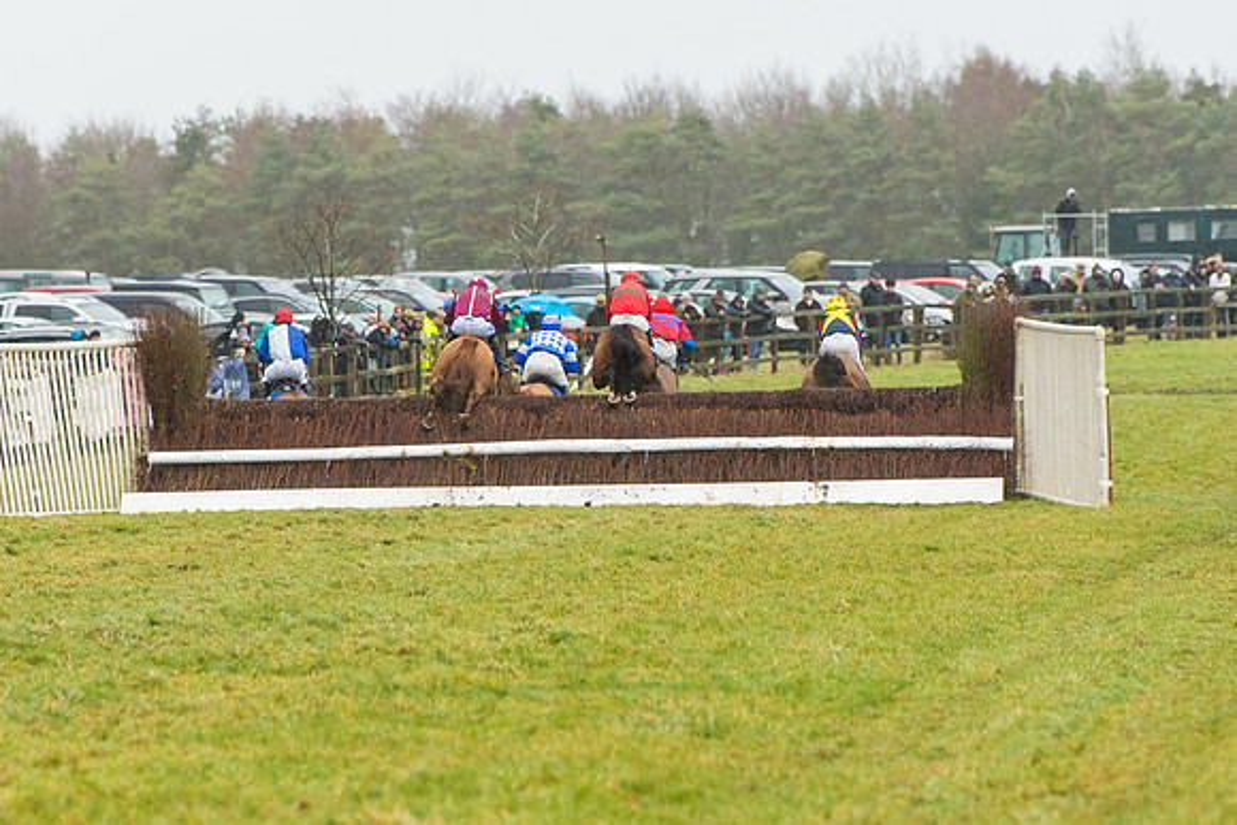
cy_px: 412
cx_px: 612
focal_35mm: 331
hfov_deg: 6.2
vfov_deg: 4.2
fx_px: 11361
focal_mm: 200
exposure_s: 1/1000
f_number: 4
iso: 1000
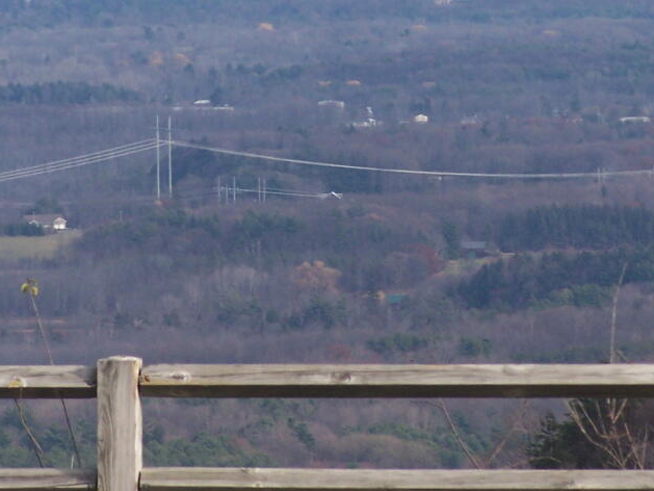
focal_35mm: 473
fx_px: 8938
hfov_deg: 4.2
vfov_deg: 3.1
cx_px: 351
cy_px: 194
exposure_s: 1/800
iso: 100
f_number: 3.2
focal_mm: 36.2
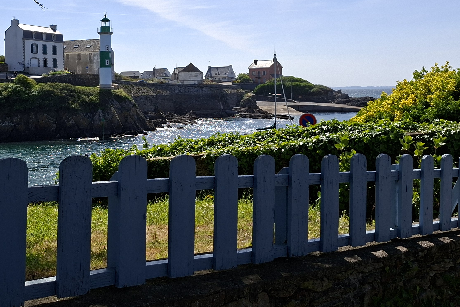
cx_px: 125
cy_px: 86
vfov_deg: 30.8
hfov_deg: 44.2
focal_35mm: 43
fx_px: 549
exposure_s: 1/3268
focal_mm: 5.54
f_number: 1.8
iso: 50
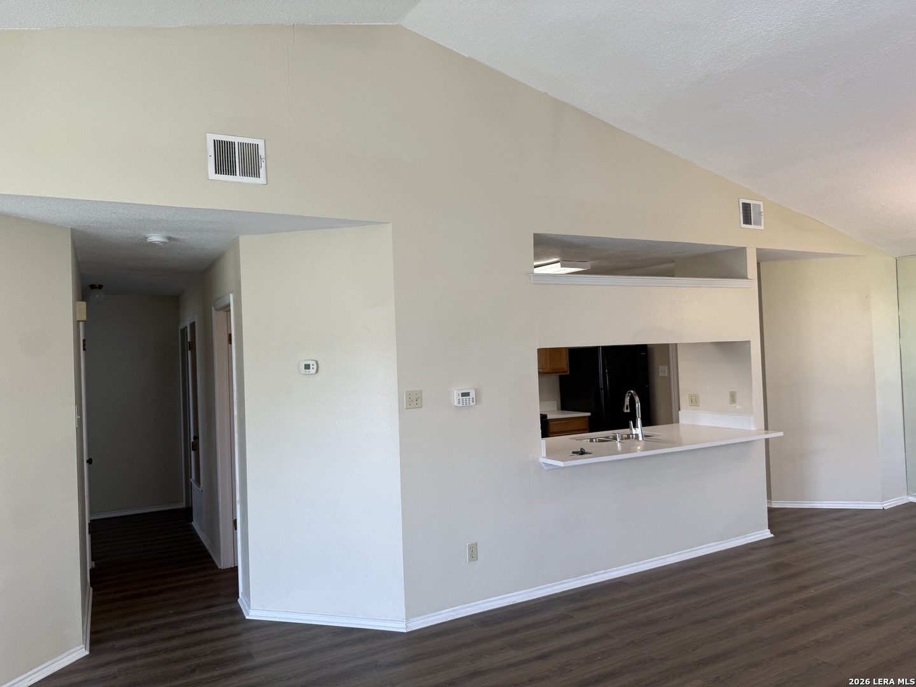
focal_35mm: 24
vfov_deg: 56.8
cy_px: 344
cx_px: 458
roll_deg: +1.8
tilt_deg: +0.2
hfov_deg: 71.6
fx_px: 635
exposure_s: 1/120
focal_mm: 6.76
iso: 64
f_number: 1.78
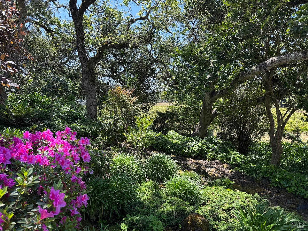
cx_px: 154
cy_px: 116
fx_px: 214
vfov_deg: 56.8
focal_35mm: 24
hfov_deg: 71.6
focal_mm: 6.76
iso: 80
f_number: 1.78
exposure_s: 1/685
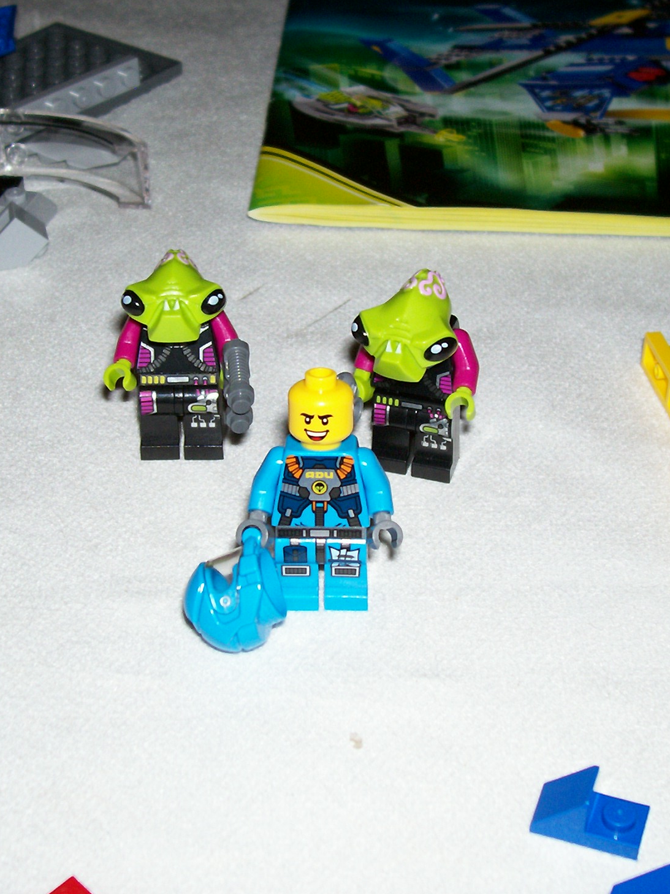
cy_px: 437
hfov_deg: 24.8
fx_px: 1523
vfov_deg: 32.7
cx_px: 338
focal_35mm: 59
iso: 80
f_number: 2.9
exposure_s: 1/68.5
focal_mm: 7
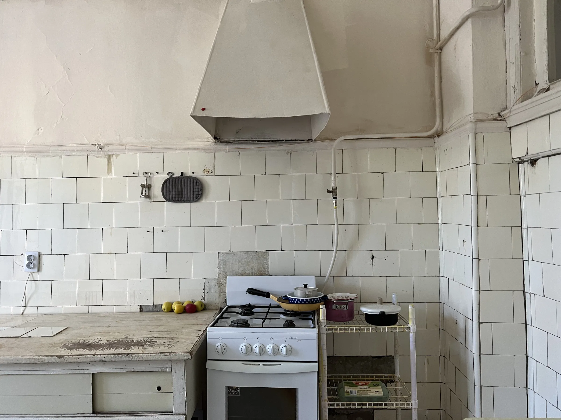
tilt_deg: +3.1
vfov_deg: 53.1
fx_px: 421
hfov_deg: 67.3
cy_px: 210
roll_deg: -0.2
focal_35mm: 26
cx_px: 280
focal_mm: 5.7
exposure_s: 1/90
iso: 125
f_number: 1.5
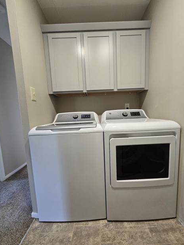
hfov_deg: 85.6
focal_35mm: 14
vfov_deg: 102.0
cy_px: 129
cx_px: 96
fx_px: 99
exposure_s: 1/60
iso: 250
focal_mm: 2.2
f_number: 2.2
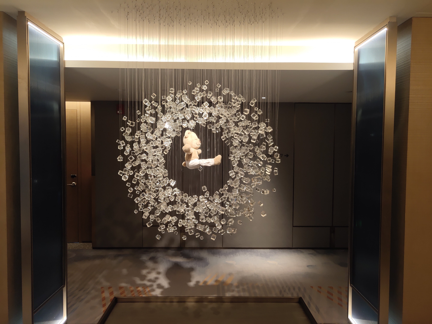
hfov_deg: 61.7
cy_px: 162
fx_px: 362
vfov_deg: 48.2
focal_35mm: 29
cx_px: 216
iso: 179
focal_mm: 4.27
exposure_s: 1/50
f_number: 1.8
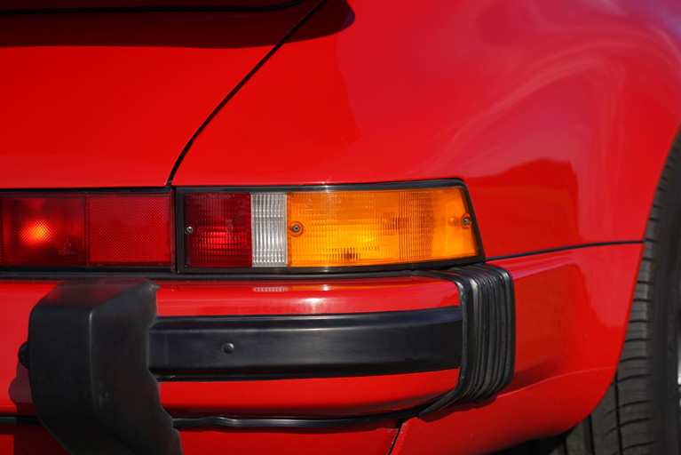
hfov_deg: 19.4
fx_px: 1987
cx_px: 340
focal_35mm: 105
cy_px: 228
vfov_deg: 13.1
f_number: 4.5
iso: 100
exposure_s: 1/1250
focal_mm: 105
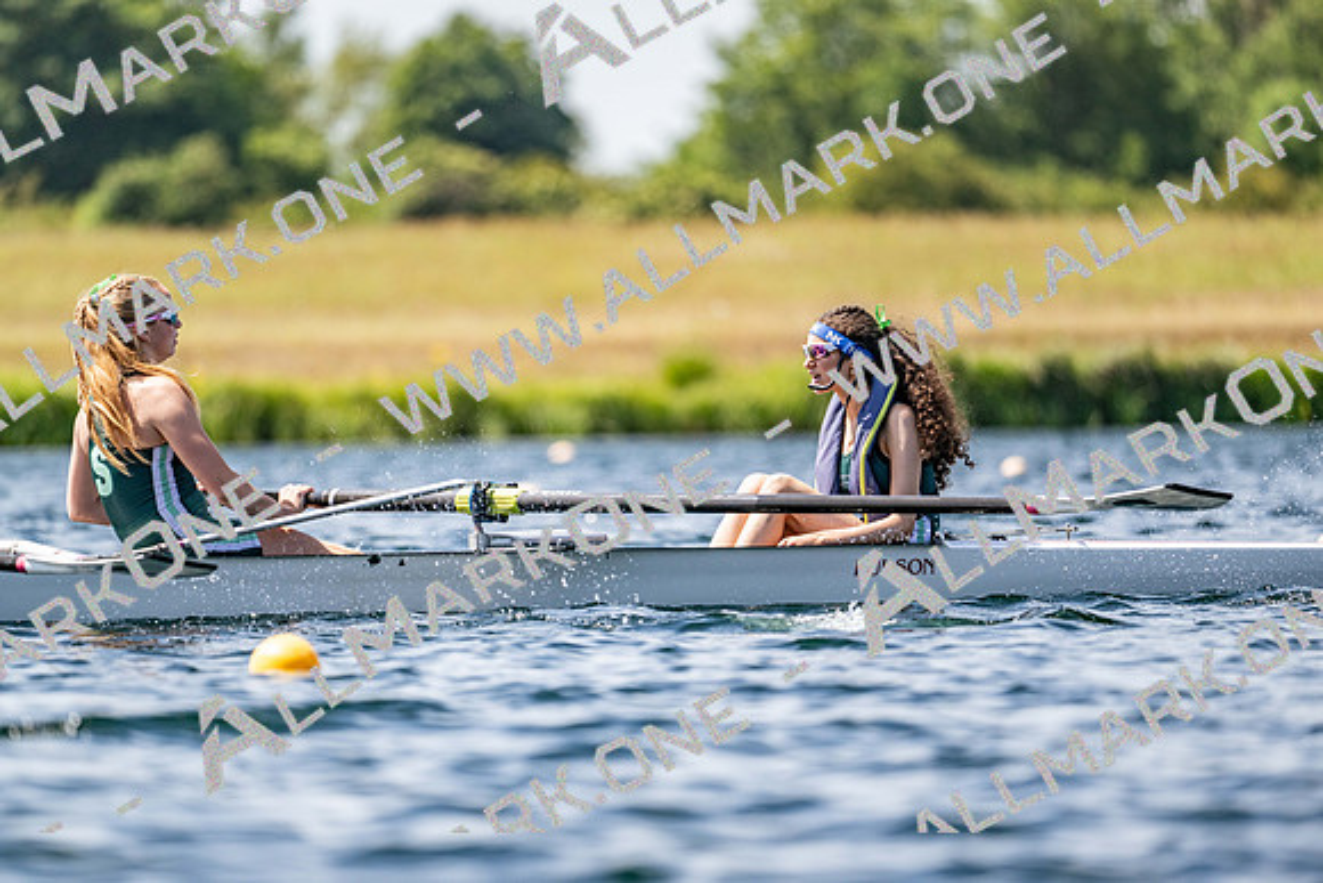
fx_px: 14703
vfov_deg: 3.4
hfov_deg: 5.2
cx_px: 662
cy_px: 442
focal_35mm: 400
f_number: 4.5
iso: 250
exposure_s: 1/2500
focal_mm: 400
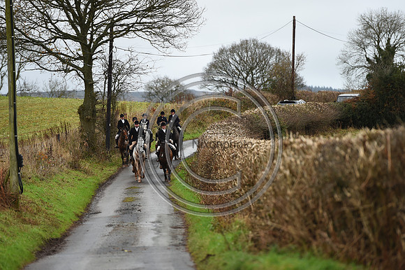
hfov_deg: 10.3
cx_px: 202
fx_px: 2249
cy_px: 135
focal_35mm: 200
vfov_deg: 6.9
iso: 720
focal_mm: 200
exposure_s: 1/1000
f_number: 3.5
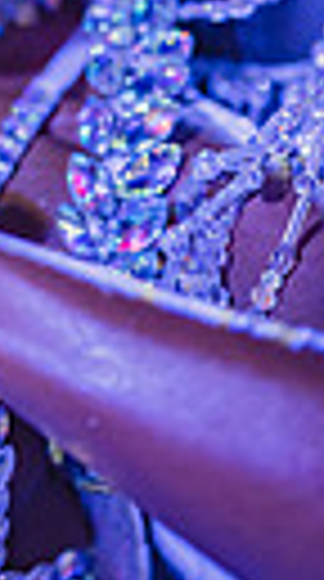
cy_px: -135
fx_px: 2812
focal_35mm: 183
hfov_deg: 6.6
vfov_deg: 11.5
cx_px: -36
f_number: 1.2
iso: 1600
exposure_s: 1/1000
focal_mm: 50
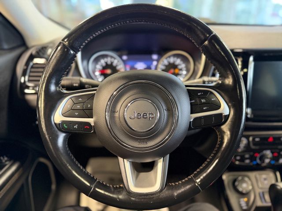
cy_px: 106
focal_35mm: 24
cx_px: 141
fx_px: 196
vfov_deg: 56.8
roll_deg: +0.0
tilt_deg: -24.6
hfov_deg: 71.6
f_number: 1.78
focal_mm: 6.76
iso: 640
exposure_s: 1/40
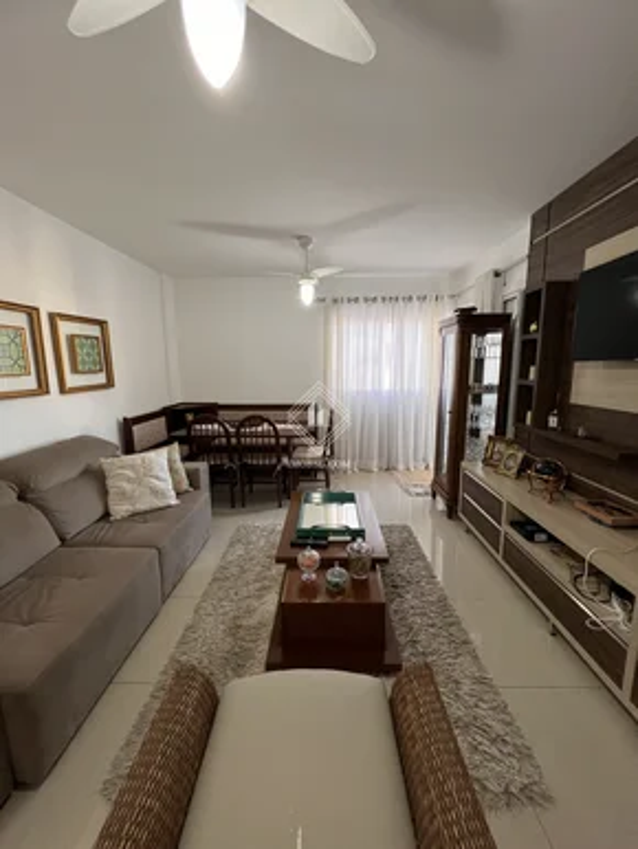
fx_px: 319
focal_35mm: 13
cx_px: 319
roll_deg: +0.7
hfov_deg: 90.0
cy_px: 424
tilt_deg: -9.4
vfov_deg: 106.1
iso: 200
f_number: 1.8
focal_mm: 1.57
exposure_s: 1/120
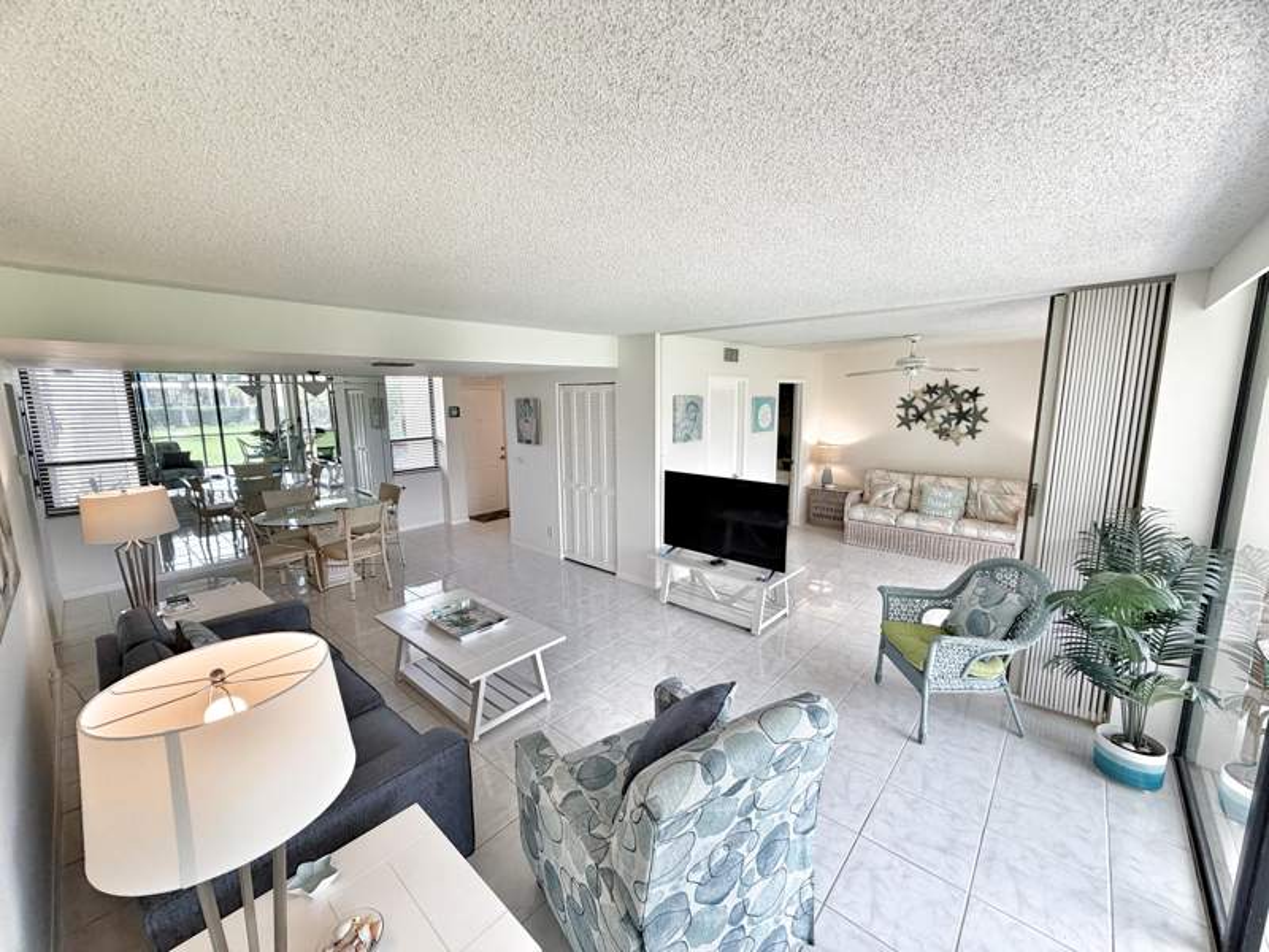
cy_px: 476
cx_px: 634
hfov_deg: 102.1
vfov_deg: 85.7
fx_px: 513
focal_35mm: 14
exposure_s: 1/120
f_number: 2.2
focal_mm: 2.22
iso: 80
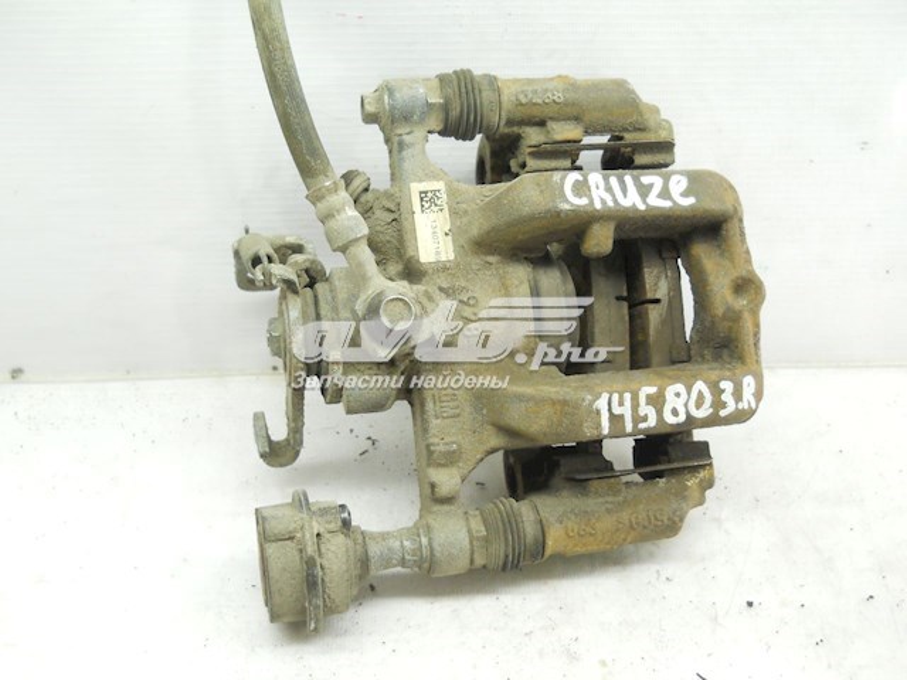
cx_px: 454
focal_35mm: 41
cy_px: 340
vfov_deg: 35.1
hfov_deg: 45.8
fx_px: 1074
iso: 200
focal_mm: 6.72
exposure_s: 1/30
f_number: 3.1
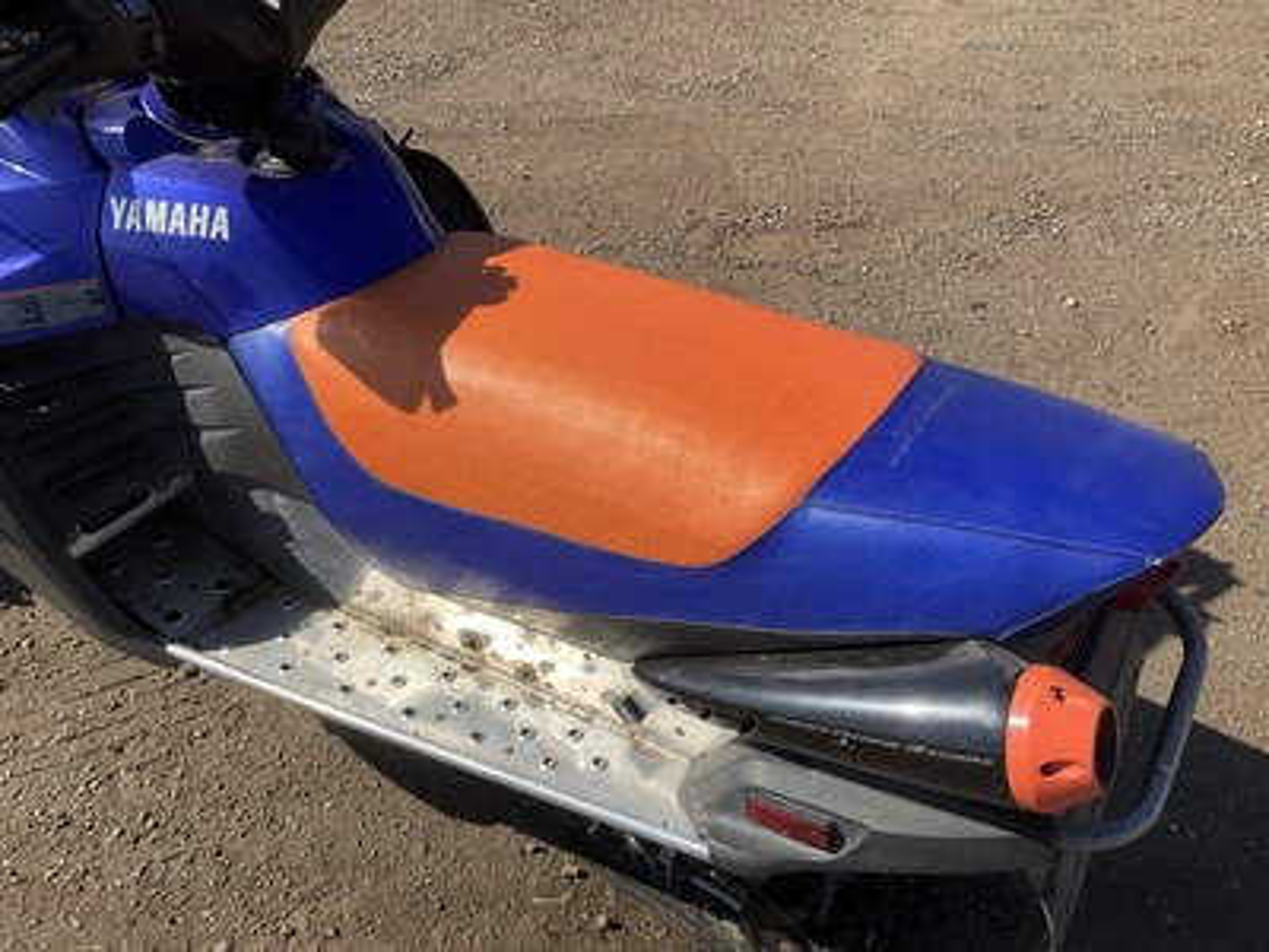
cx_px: 634
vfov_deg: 48.2
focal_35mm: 29
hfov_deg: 61.7
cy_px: 476
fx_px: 1063
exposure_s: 1/1912
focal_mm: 3
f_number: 1.8
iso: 25
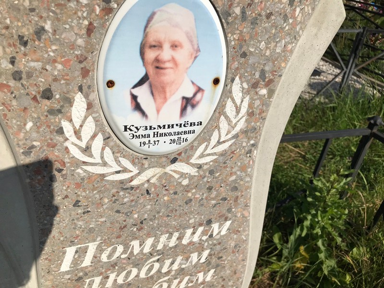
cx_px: 192
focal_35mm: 28
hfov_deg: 63.4
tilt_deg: -29.1
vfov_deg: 49.7
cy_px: 144
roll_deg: -7.6
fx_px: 311
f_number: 1.8
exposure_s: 1/8772
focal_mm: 3.99
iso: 20
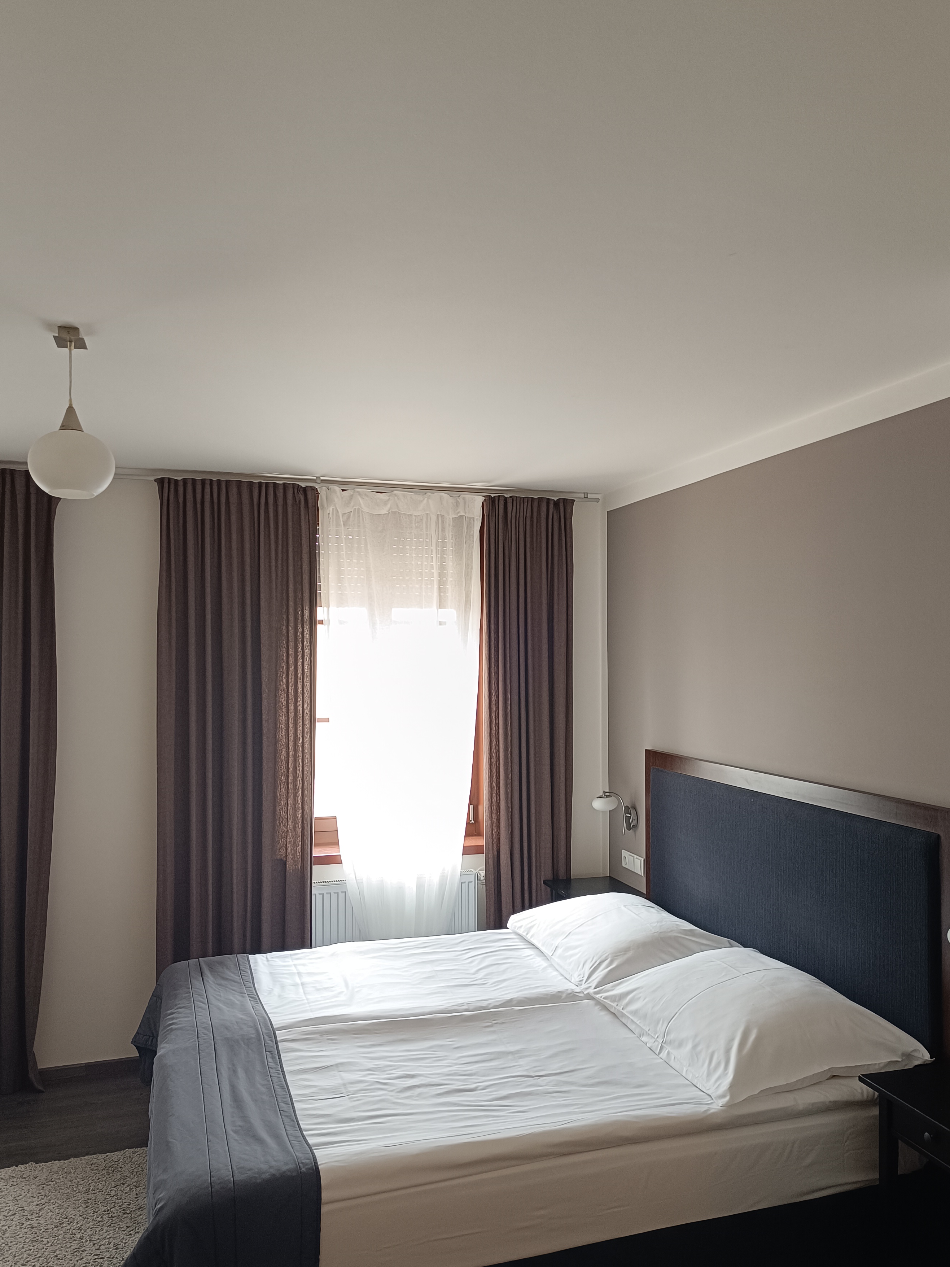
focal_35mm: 28
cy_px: 638
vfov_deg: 63.4
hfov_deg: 49.7
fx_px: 1025
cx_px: 507
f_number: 1.88
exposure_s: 1/50.1
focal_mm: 5.59
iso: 350
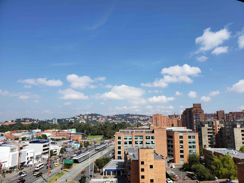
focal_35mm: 26
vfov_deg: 53.1
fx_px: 183
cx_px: 122
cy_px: 92
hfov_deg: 67.3
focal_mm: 4.3
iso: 50
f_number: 2.4
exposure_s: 1/1622
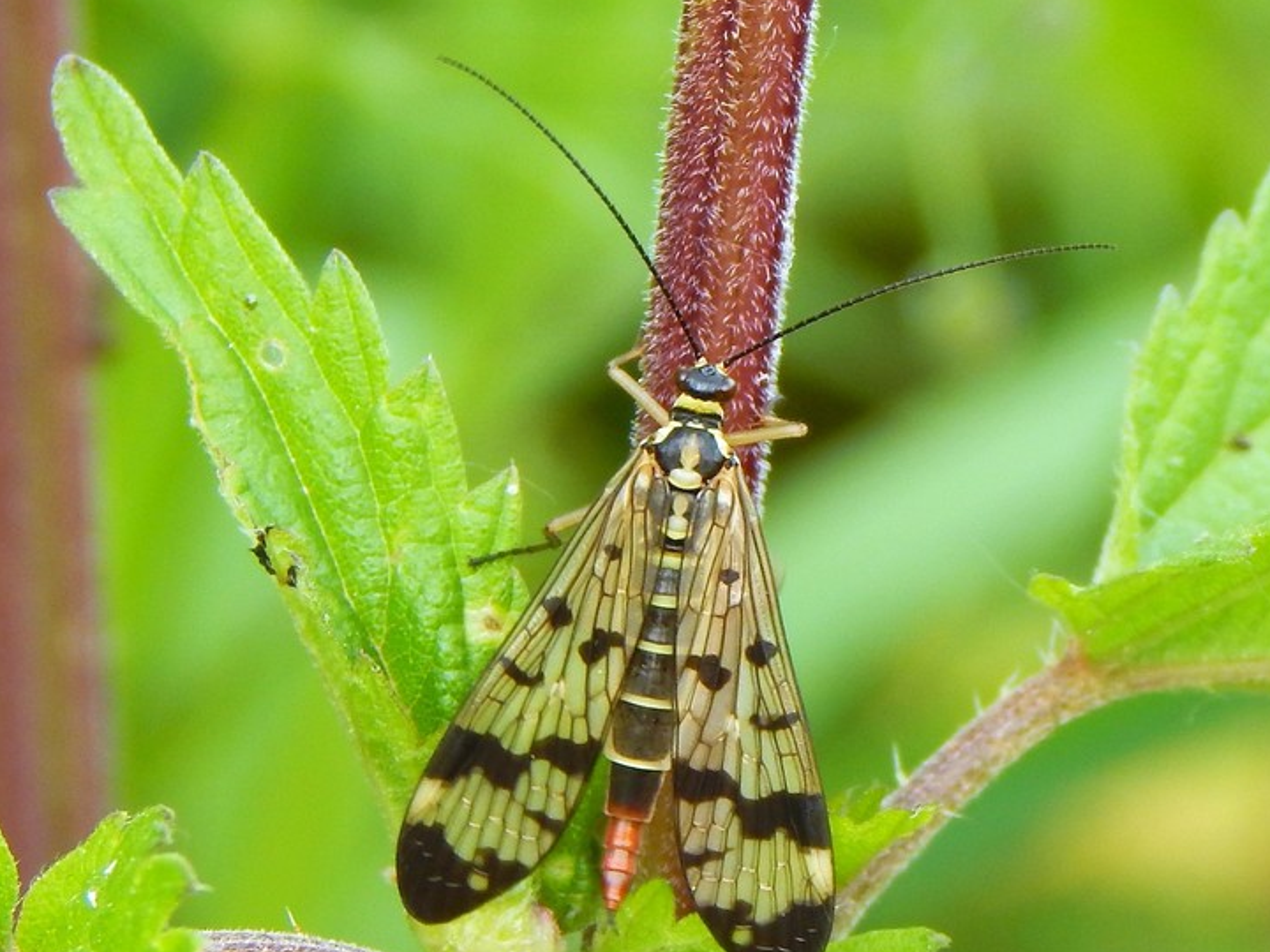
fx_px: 6127
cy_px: 508
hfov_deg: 11.8
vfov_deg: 8.9
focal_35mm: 167
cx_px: 719
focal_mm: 25.3
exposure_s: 1/40
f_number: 4.9
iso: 125
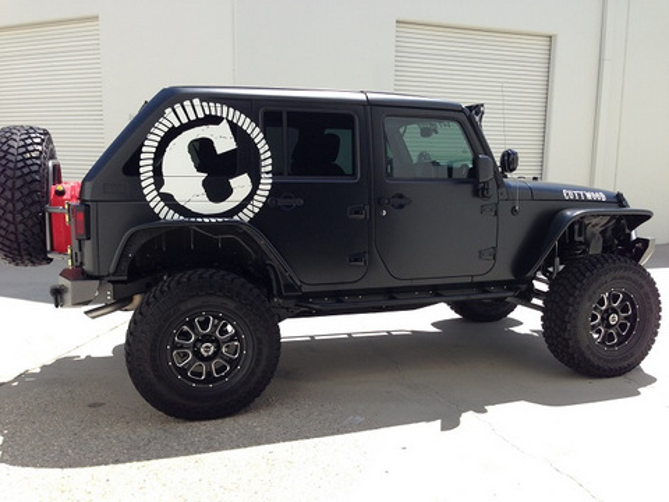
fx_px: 638
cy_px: 251
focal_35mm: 33
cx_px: 334
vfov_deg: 42.9
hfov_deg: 55.4
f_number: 2.4
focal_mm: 4.12
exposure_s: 1/874
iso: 50
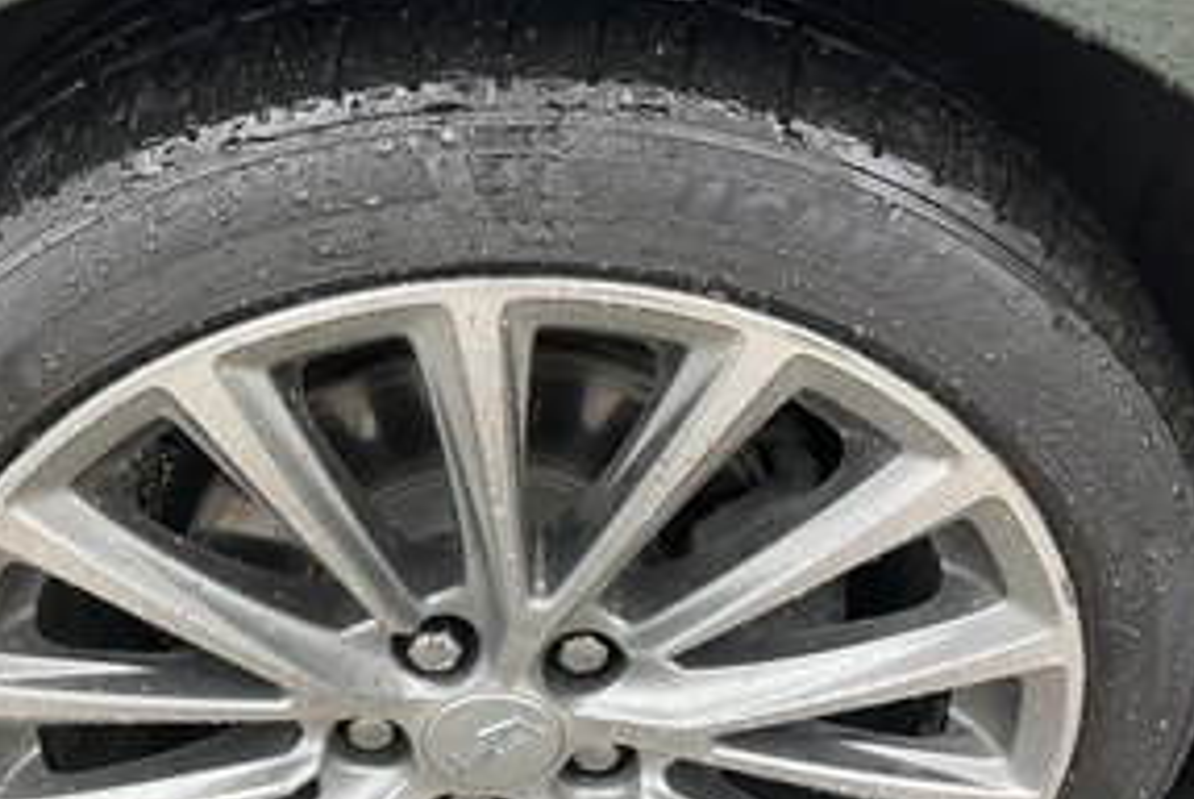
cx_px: 474
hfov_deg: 46.1
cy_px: 612
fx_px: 1394
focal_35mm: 42
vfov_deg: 31.3
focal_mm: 3
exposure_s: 1/122
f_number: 1.8
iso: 32
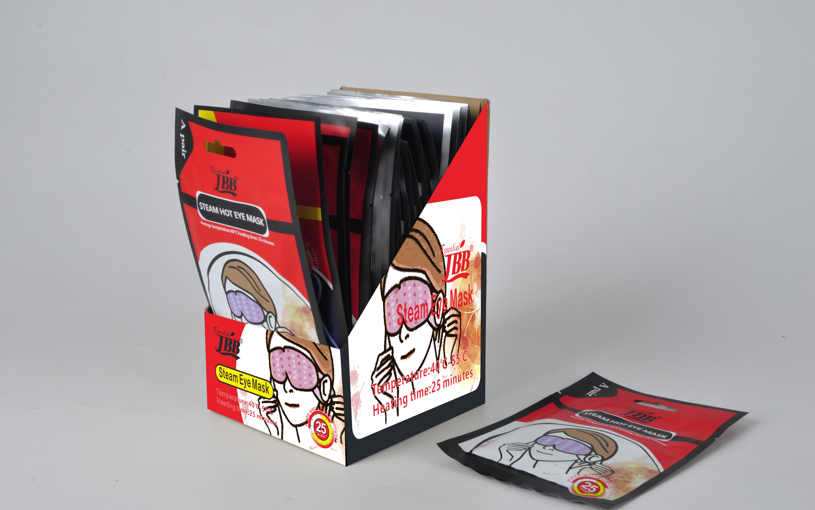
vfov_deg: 27.1
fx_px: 1055
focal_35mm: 48
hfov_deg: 42.2
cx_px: 407
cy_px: 267
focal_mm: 31
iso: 100
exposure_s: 1/60
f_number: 14
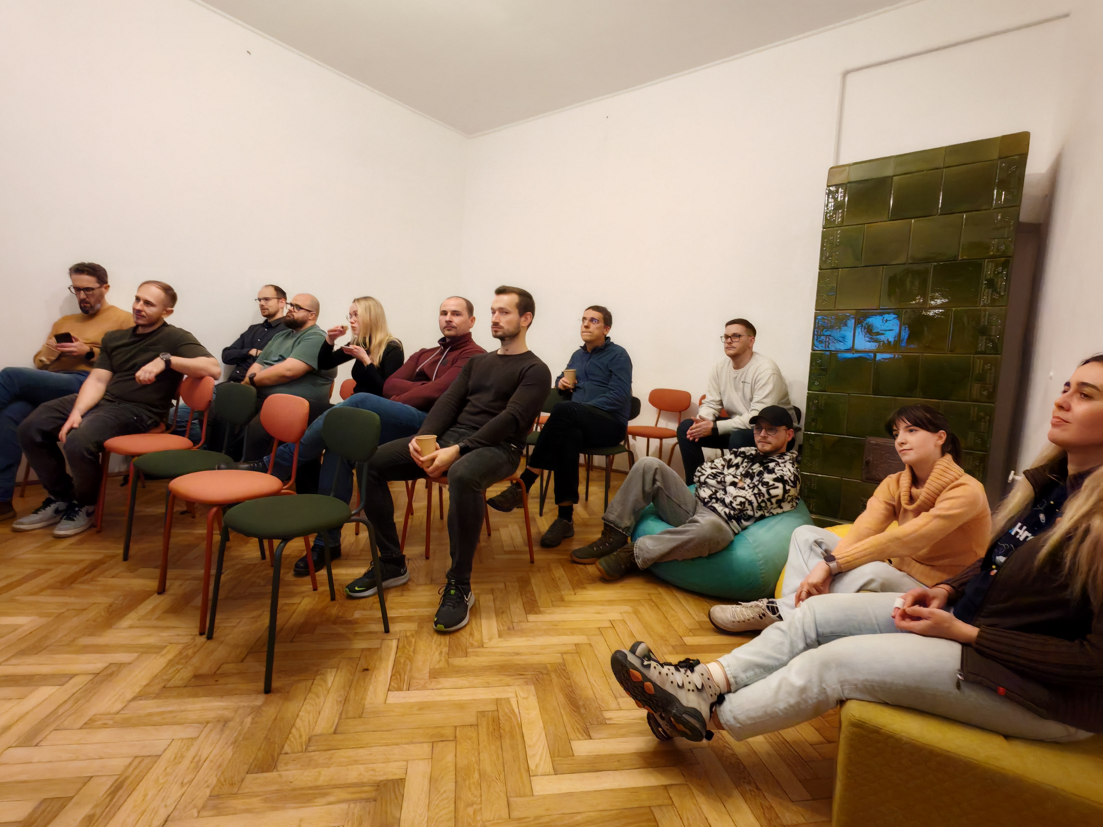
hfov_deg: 94.5
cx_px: 552
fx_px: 510
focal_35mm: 16
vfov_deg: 78.1
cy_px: 414
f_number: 2.2
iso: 500
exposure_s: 1/33
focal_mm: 1.96
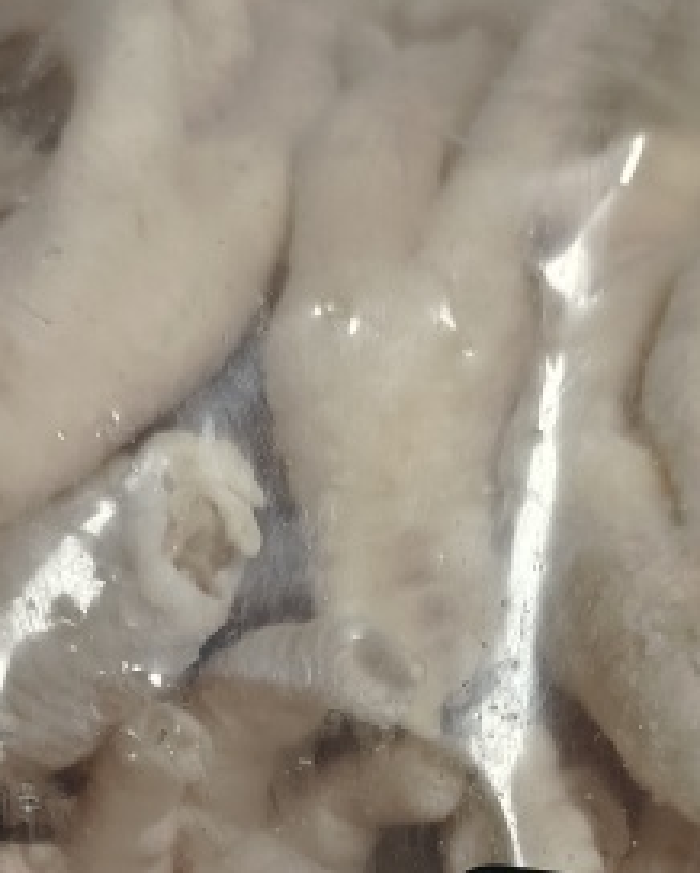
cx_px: 456
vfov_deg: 20.0
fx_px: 2276
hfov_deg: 17.4
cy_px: 1128
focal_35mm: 88
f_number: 1.75
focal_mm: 5.5
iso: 1016
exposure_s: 1/100
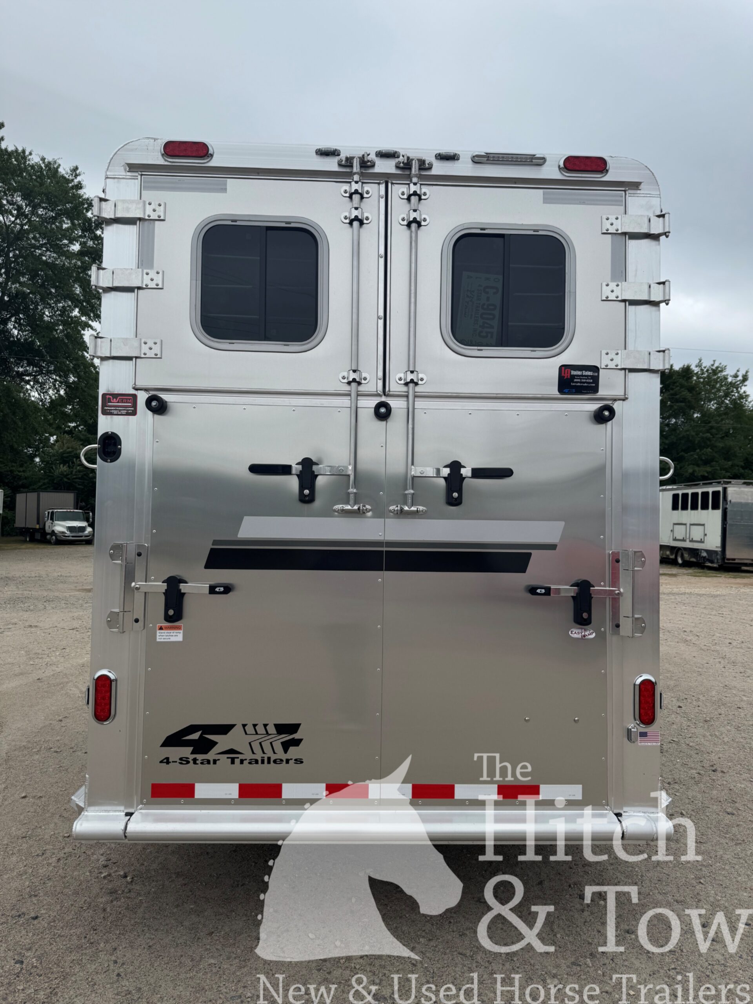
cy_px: 502
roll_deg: +0.0
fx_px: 696
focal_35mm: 24
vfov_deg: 71.6
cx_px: 376
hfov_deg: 56.8
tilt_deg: +1.7
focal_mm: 6.76
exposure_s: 1/5814
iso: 80
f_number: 1.78
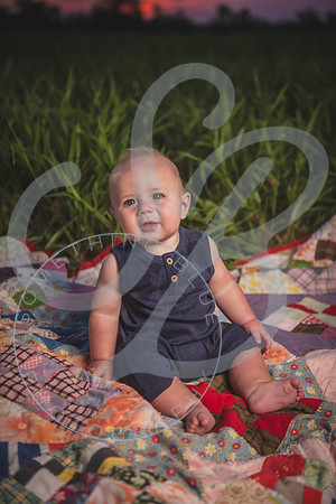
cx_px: 168
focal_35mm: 56
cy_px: 252
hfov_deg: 24.2
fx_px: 784
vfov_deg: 35.6
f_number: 2.8
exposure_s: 1/1000
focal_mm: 56
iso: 200
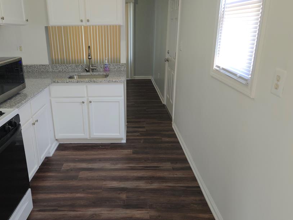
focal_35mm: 29
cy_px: 109
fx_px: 245
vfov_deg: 48.2
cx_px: 121
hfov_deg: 61.3
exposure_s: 1/60
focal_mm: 5.4
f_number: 1.8
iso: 64
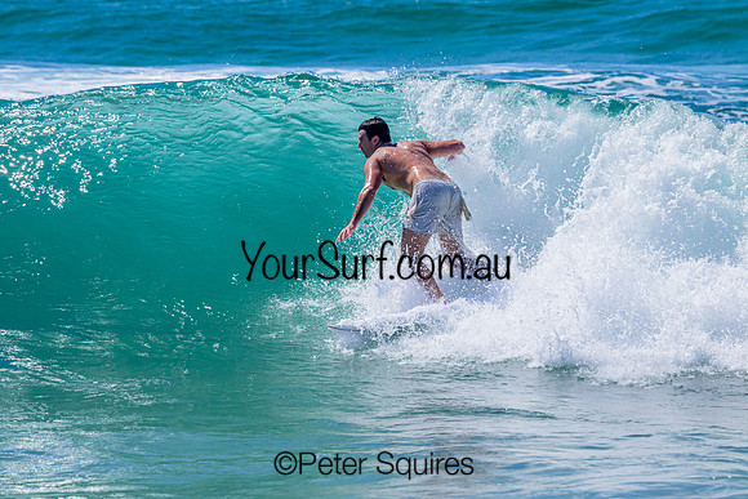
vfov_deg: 3.0
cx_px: 374
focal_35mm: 460
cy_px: 250
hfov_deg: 4.5
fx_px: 9560
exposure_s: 1/2000
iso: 560
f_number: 11
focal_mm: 460
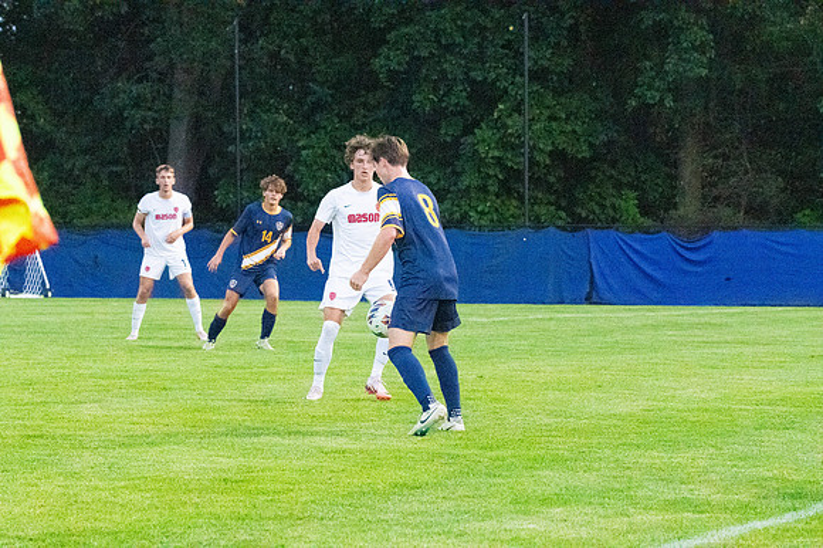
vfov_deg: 9.7
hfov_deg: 14.5
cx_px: 412
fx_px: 3244
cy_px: 274
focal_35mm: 142
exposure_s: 1/1600
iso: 5000
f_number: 5.6
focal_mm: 95
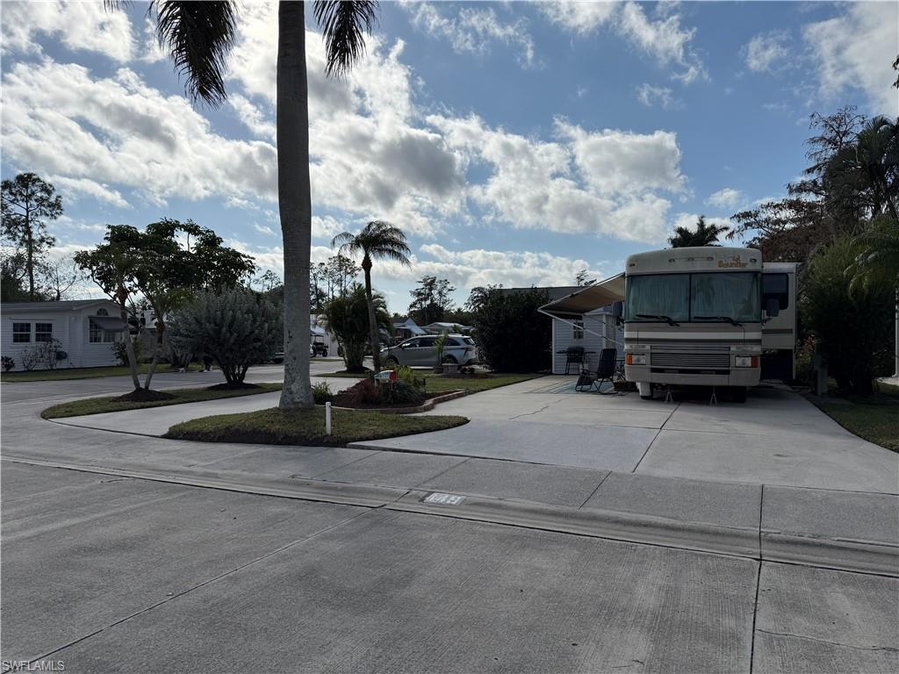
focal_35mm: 24
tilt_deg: +0.0
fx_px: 623
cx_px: 450
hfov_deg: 71.6
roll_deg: +1.0
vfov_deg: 56.8
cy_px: 337
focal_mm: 6.76
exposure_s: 1/14286
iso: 64
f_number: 1.78
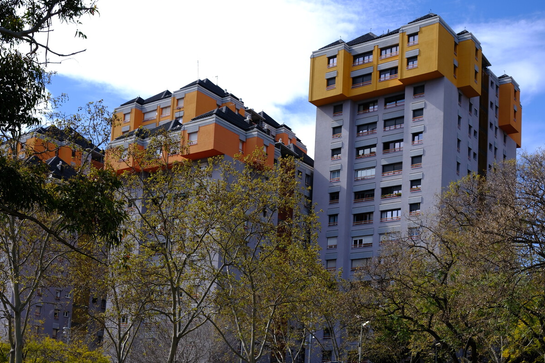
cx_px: 270
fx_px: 802
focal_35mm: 53
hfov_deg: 37.5
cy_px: 345
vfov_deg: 24.6
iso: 64
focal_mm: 23
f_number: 5.6
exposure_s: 1/250
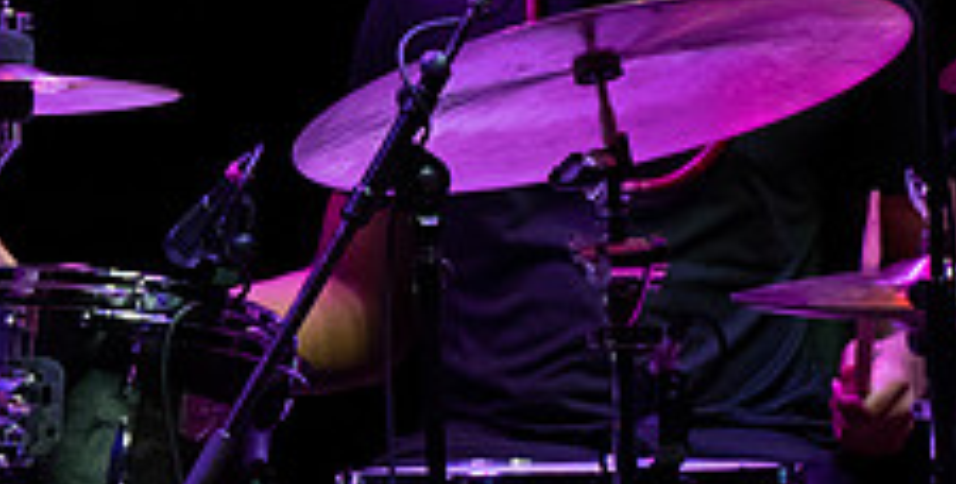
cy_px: -149
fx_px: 29598
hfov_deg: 1.8
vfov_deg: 0.9
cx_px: -304
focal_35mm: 1195
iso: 3200
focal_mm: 400
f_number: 7.1
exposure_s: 1/320
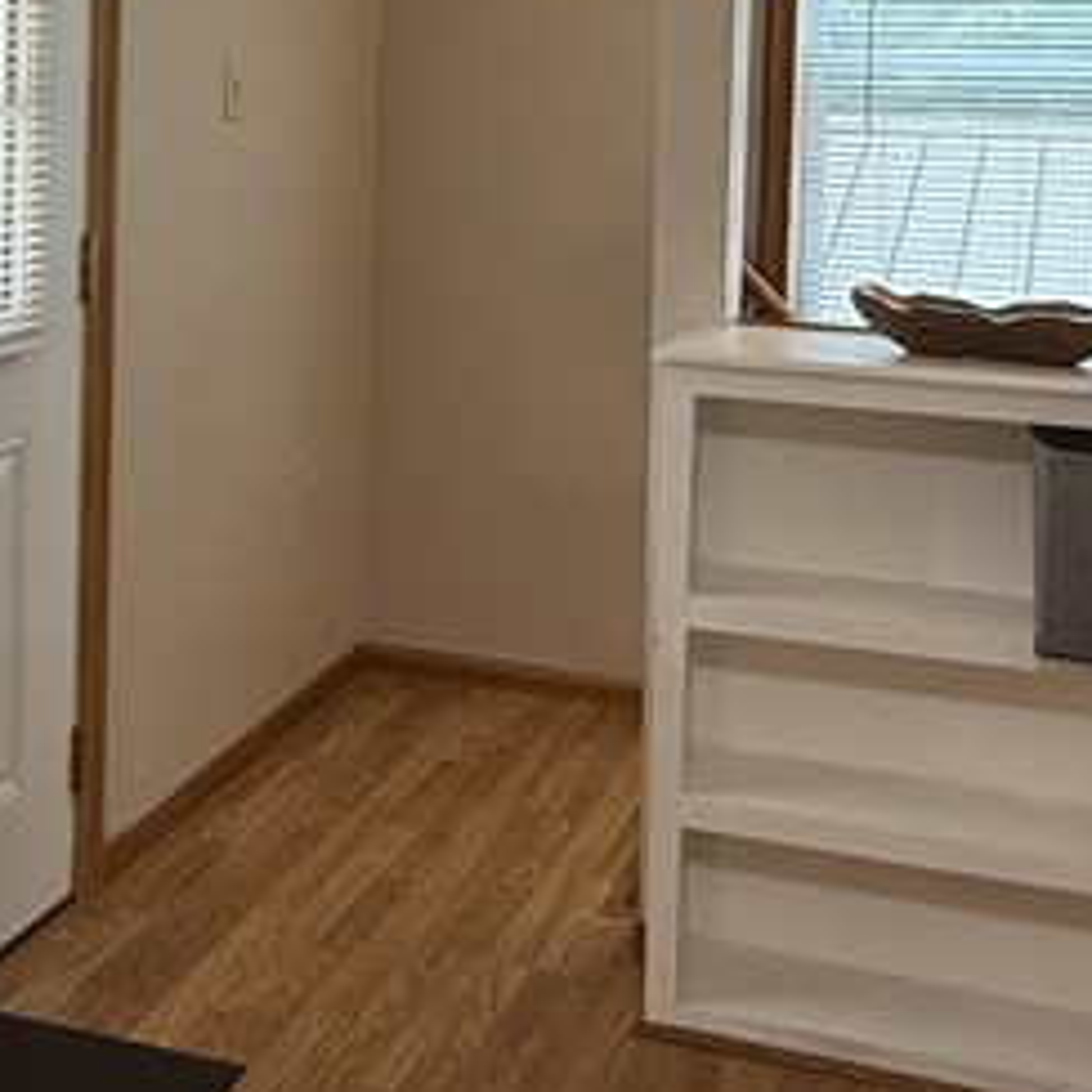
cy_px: 152
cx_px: 389
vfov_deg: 31.5
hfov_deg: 32.6
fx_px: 1856
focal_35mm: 52
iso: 200
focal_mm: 2.22
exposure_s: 1/120
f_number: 2.2
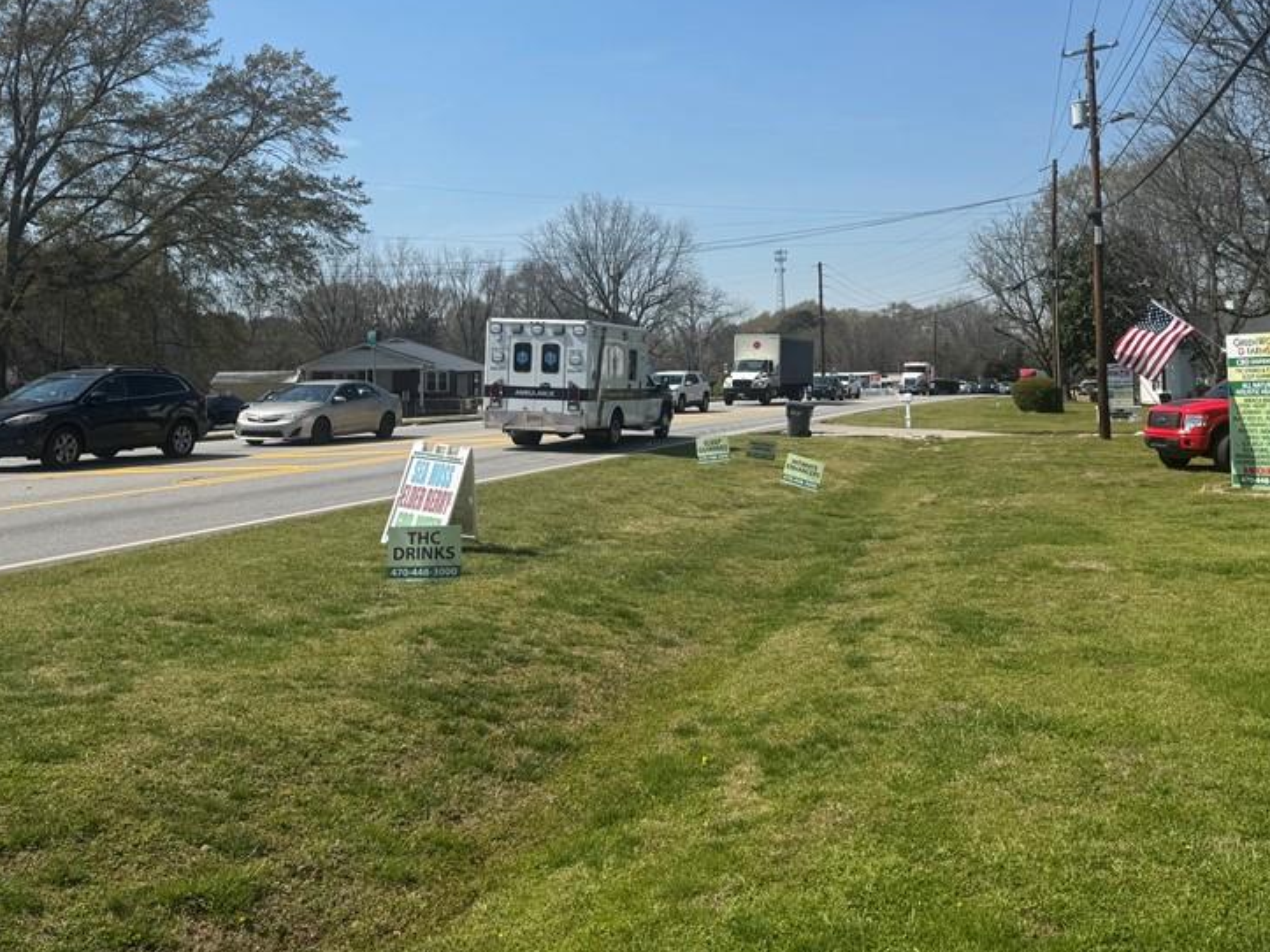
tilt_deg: +2.4
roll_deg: +0.5
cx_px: 741
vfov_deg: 41.4
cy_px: 346
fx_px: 1247
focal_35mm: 34
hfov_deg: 53.7
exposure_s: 1/5348
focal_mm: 6.76
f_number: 1.78
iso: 80
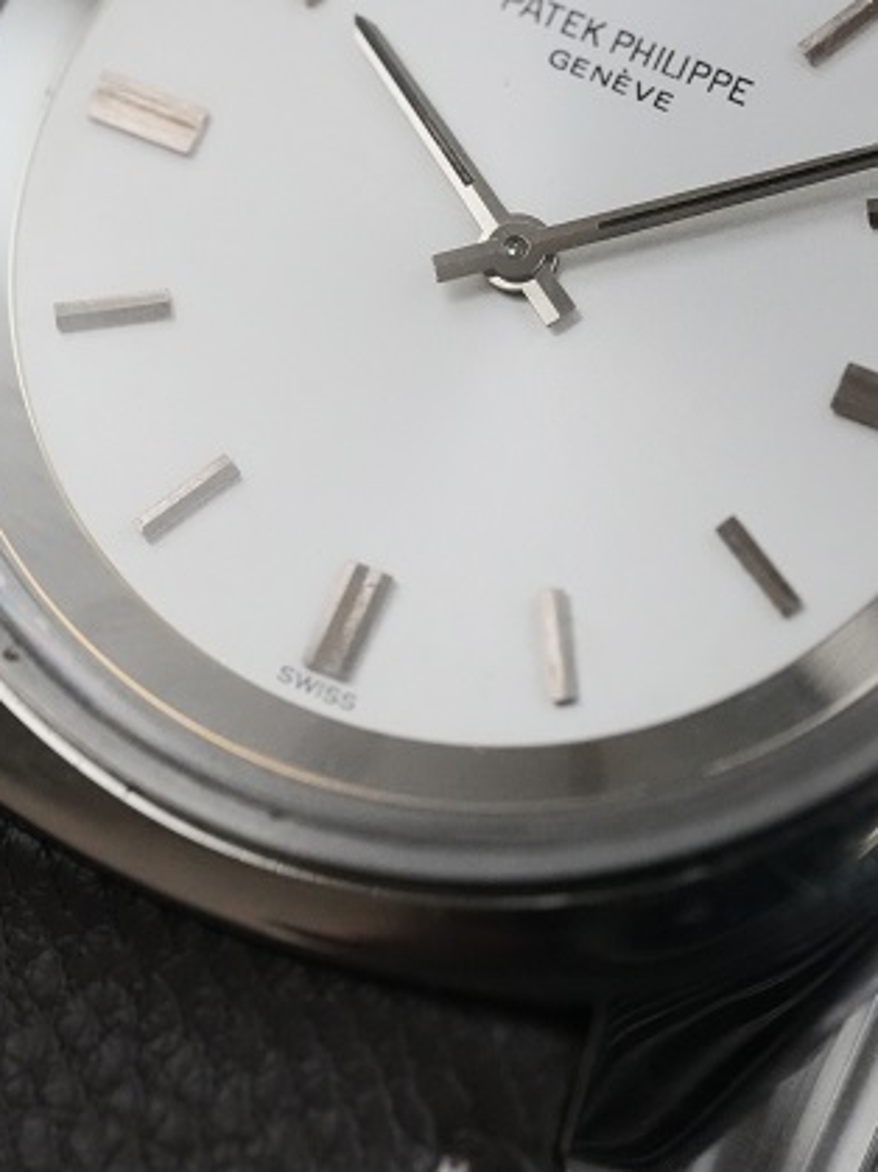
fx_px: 5718
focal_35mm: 169
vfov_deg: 11.7
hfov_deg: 8.8
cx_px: 528
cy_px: 393
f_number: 6.3
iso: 10000
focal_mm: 105
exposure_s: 1/250
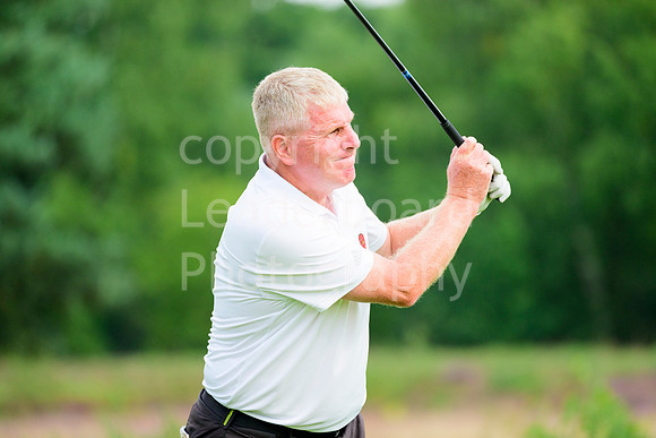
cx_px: 328
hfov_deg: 5.2
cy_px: 219
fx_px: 7290
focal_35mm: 400
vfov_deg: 3.4
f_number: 5.6
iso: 1000
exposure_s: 1/1250
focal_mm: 400
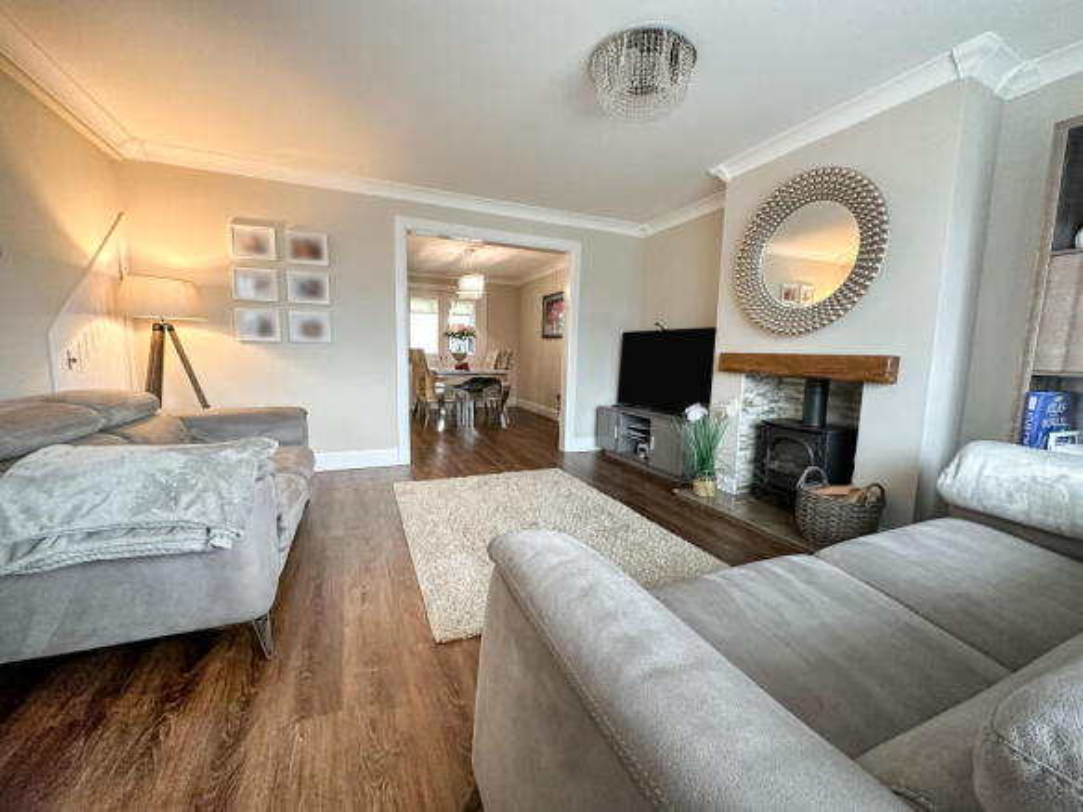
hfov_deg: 102.1
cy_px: 406
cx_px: 542
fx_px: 438
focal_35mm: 14
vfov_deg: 85.7
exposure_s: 1/50
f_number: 2.2
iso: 250
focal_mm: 2.22
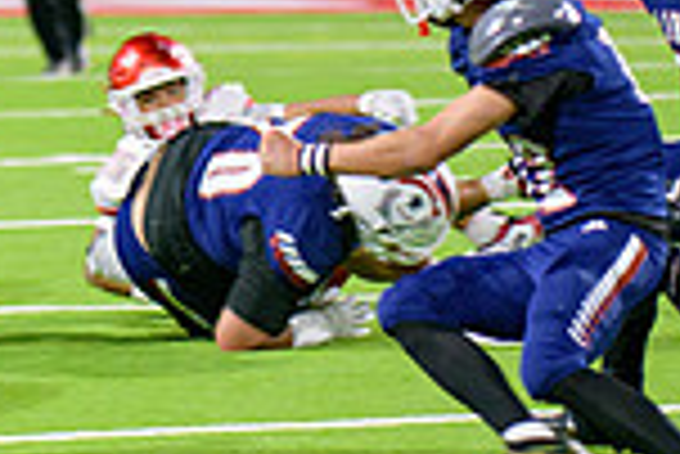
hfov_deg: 3.8
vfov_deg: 2.6
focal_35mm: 537
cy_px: 29
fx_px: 10153
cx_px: -131
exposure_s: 1/250
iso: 2000
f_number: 2.8
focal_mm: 140
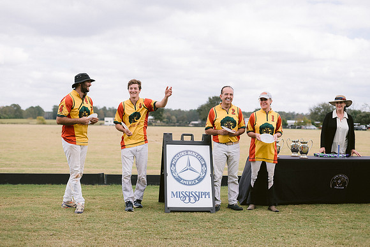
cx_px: 185
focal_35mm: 50
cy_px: 124
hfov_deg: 39.6
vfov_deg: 27.0
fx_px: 514
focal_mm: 50
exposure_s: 1/2500
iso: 200
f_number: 2.8
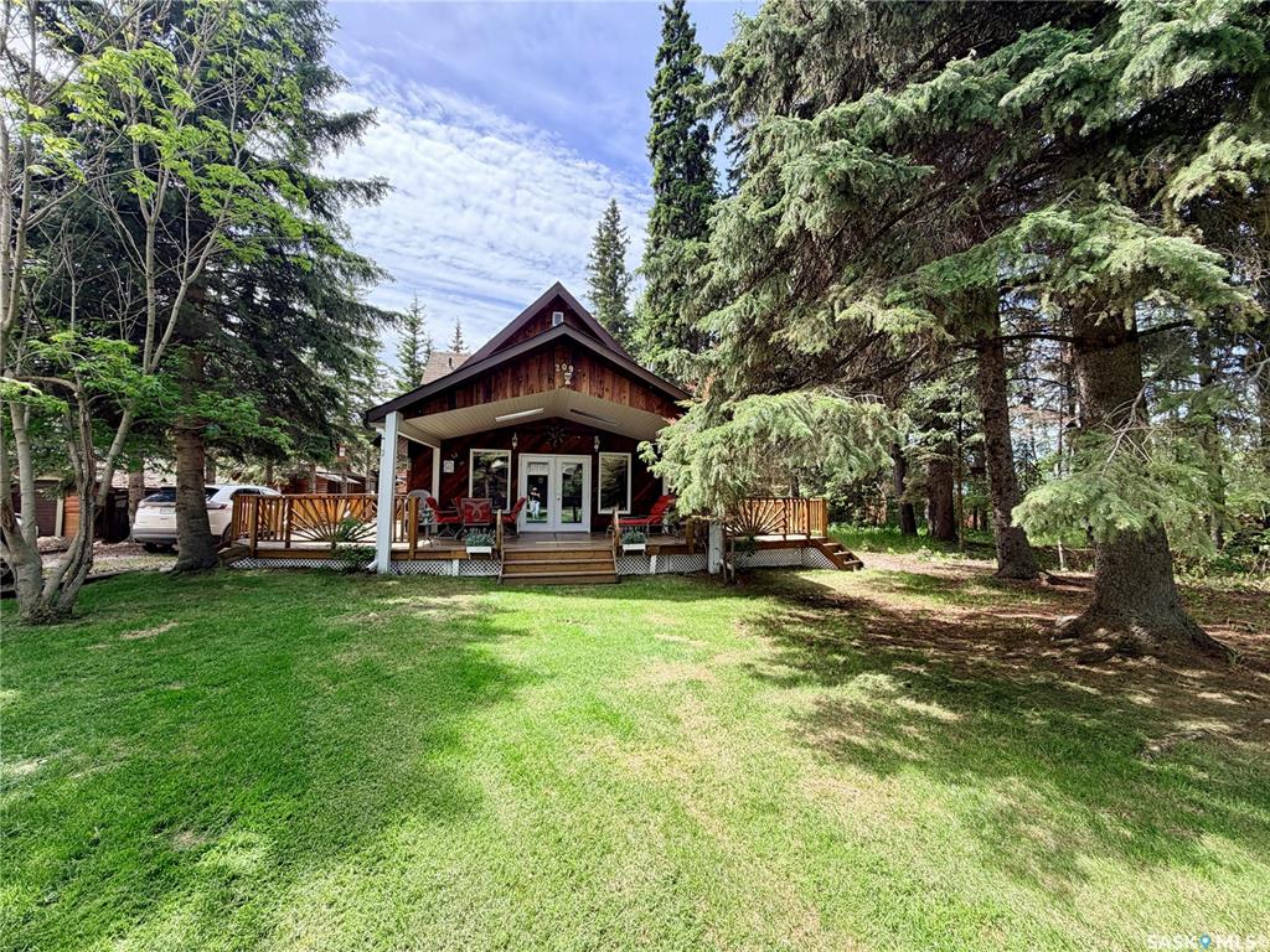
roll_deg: -0.1
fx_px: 514
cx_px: 635
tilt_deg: +3.0
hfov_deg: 102.1
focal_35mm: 14
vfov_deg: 85.7
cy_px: 476
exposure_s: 1/502
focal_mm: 2.22
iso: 40
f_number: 2.2
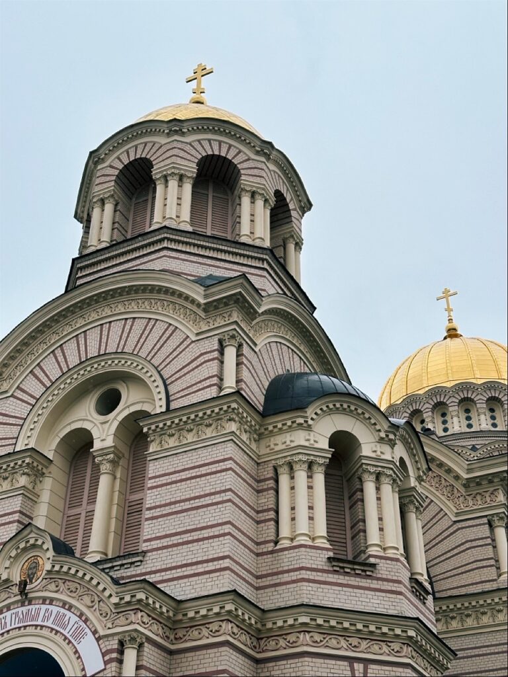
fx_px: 939
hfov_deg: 30.3
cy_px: 338
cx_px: 254
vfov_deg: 39.7
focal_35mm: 48
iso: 64
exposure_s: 1/1565
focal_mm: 6.86
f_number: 1.78
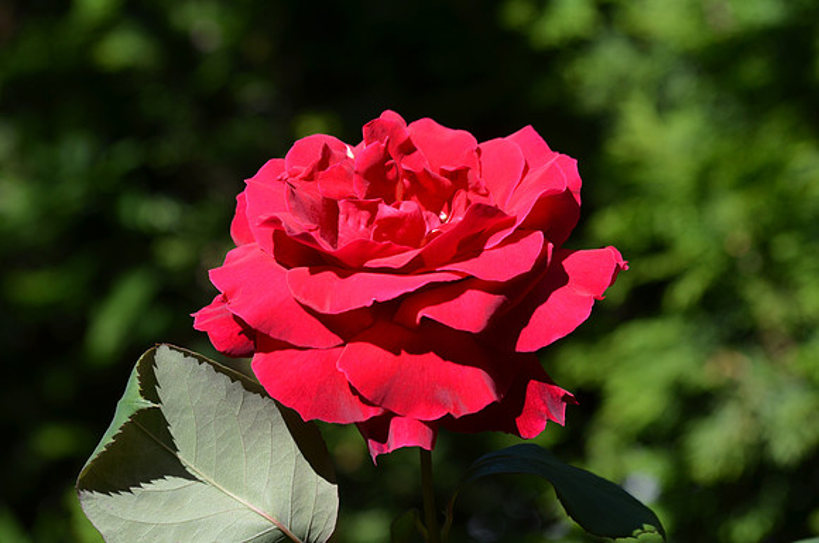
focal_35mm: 202
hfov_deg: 10.2
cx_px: 410
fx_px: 4597
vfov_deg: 6.8
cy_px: 272
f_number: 6.3
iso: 400
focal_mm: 135
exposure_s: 1/1600
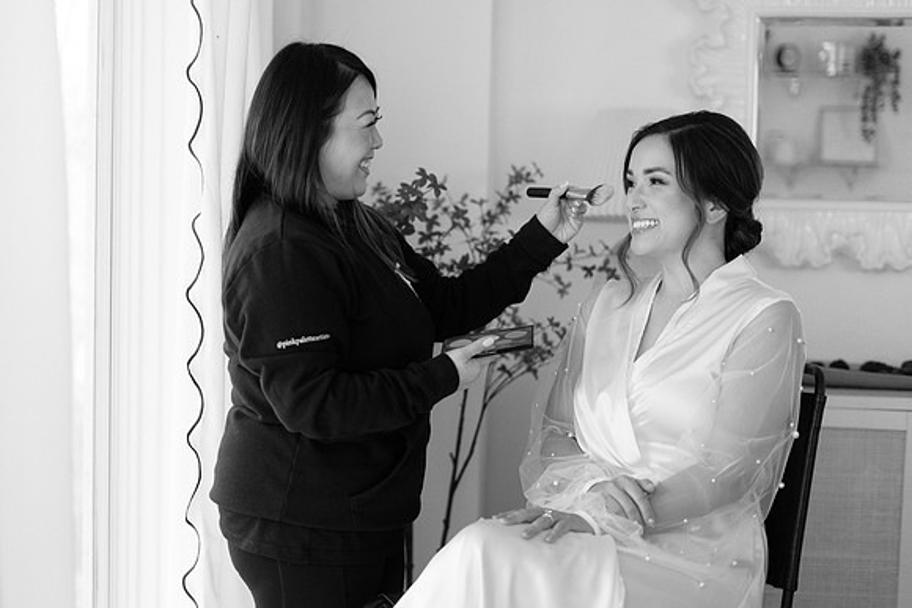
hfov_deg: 34.6
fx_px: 1461
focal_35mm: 58
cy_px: 300
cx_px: 386
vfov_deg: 23.5
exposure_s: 1/200
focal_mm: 50
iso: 1600
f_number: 1.8
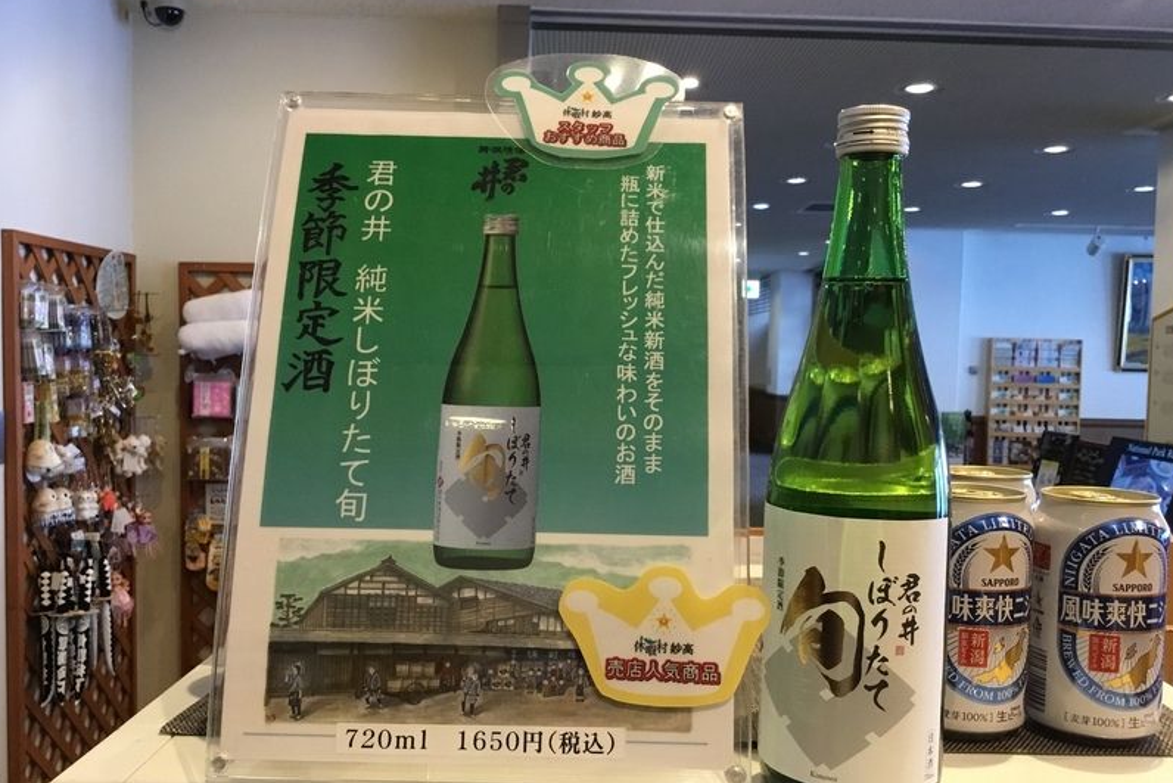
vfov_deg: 40.0
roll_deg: -1.1
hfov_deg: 57.2
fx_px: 1075
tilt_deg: -2.7
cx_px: 593
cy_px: 411
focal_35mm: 33
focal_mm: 3.3
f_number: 2.4
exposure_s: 1/30
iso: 125
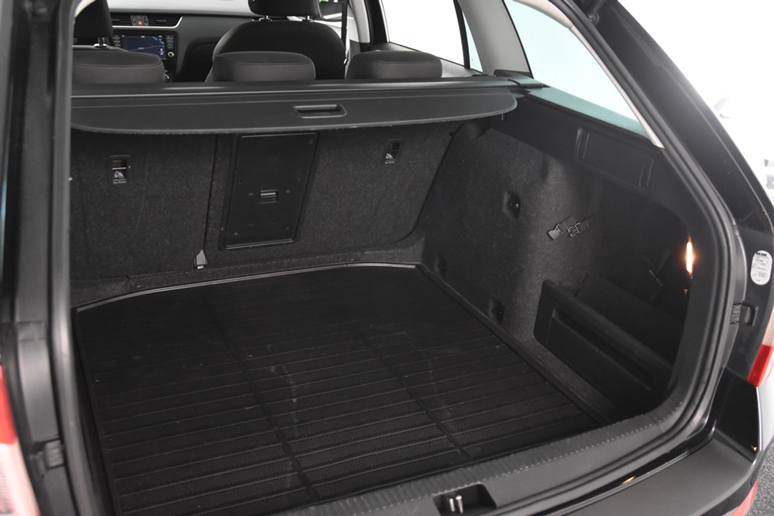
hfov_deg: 53.1
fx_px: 774
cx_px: 387
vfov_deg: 36.9
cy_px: 258
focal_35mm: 36
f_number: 3
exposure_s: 1/40
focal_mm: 24
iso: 2500
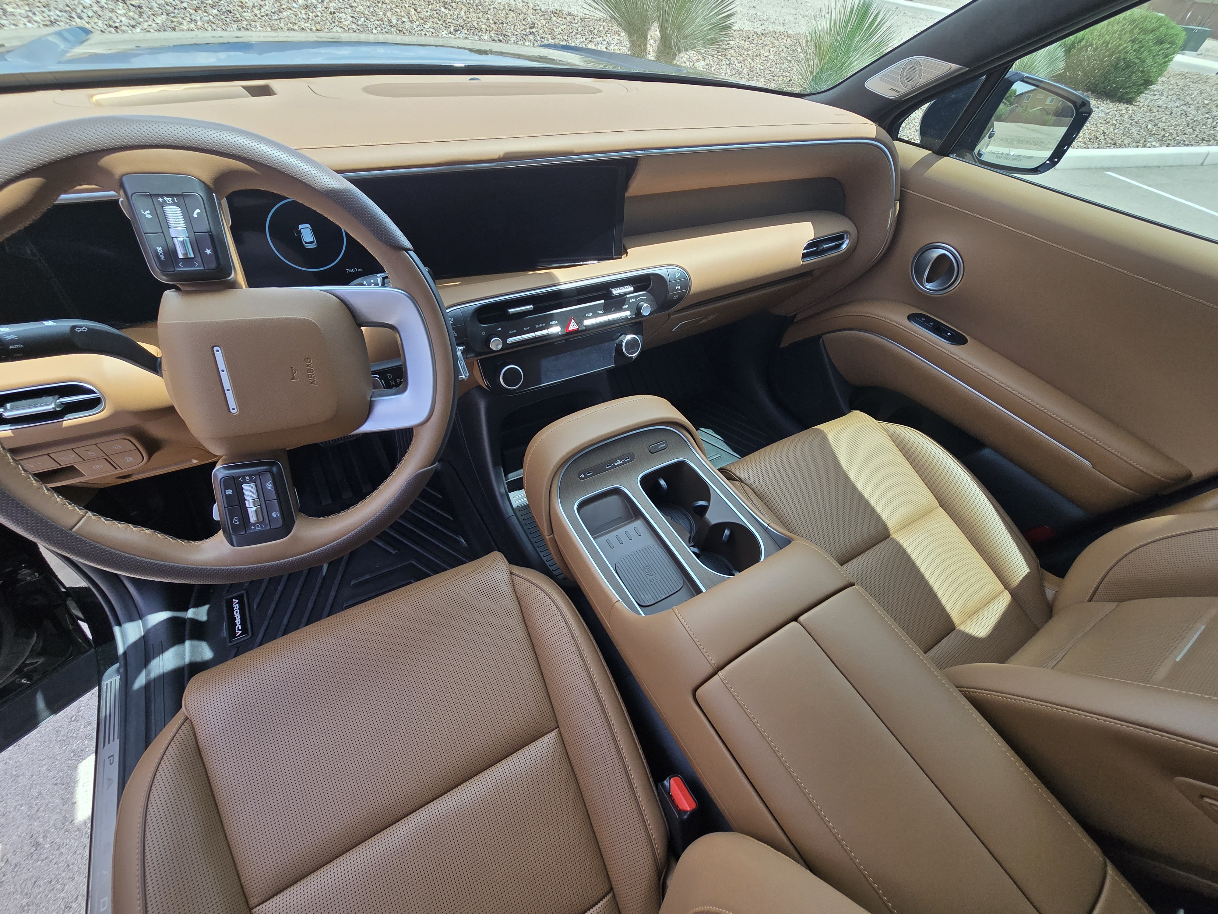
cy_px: 457
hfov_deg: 106.2
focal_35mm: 13
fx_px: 457
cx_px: 609
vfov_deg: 89.9
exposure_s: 1/719
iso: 100
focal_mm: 2.2
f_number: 2.2
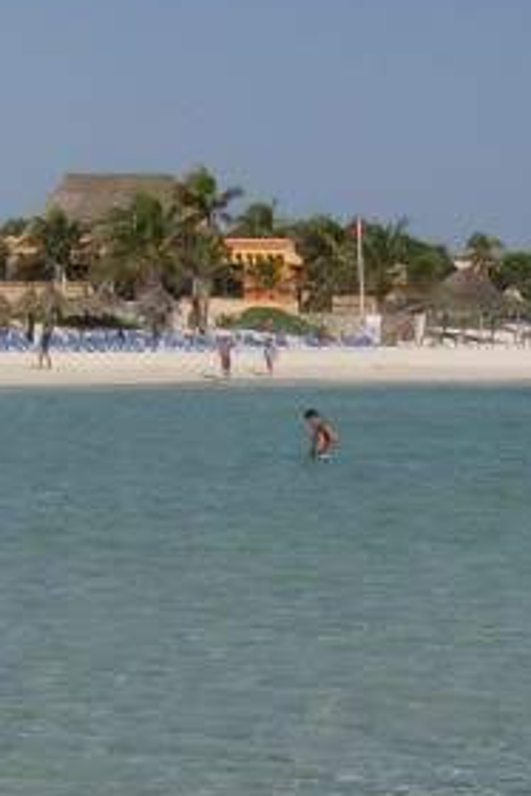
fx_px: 3027
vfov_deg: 14.7
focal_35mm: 137
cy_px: 785
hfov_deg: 10.0
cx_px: 362
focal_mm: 6
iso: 100
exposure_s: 1/1898
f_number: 4.7
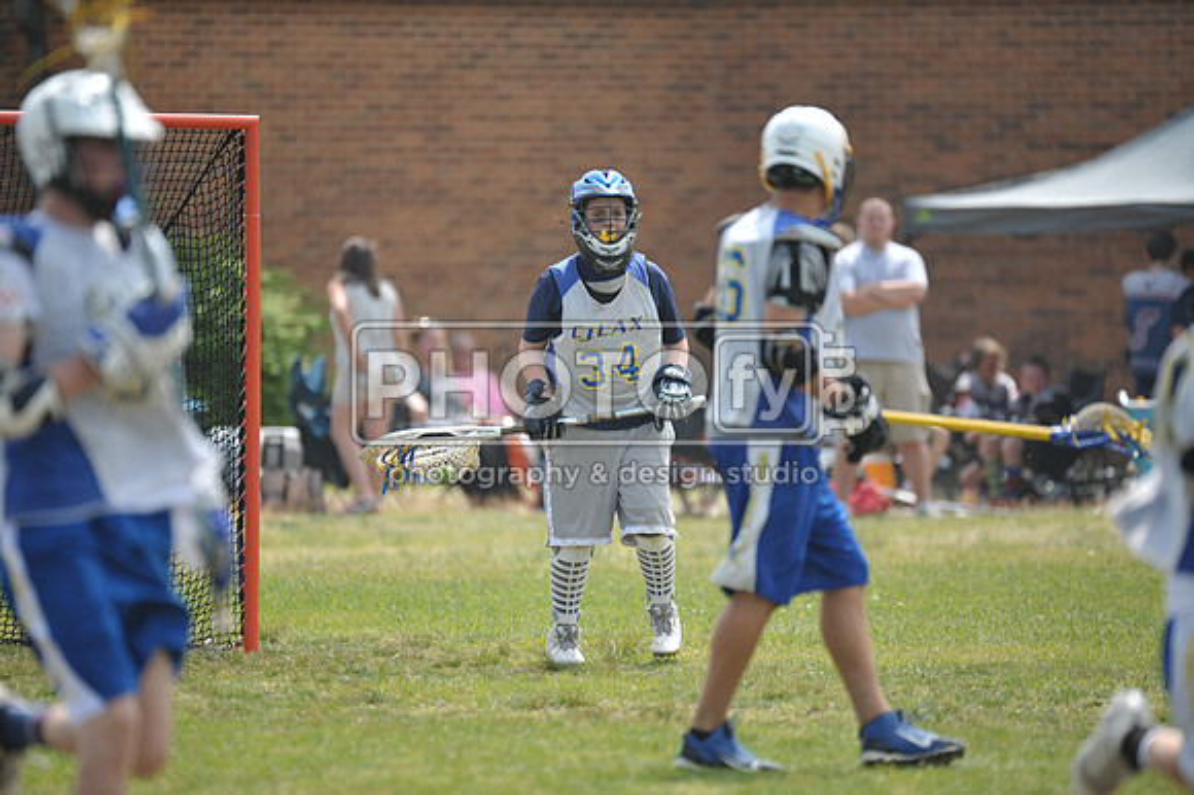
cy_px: 398
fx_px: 12596
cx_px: 597
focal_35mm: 380
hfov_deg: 5.4
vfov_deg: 3.6
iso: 640
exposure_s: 1/2000
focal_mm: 380
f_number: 4
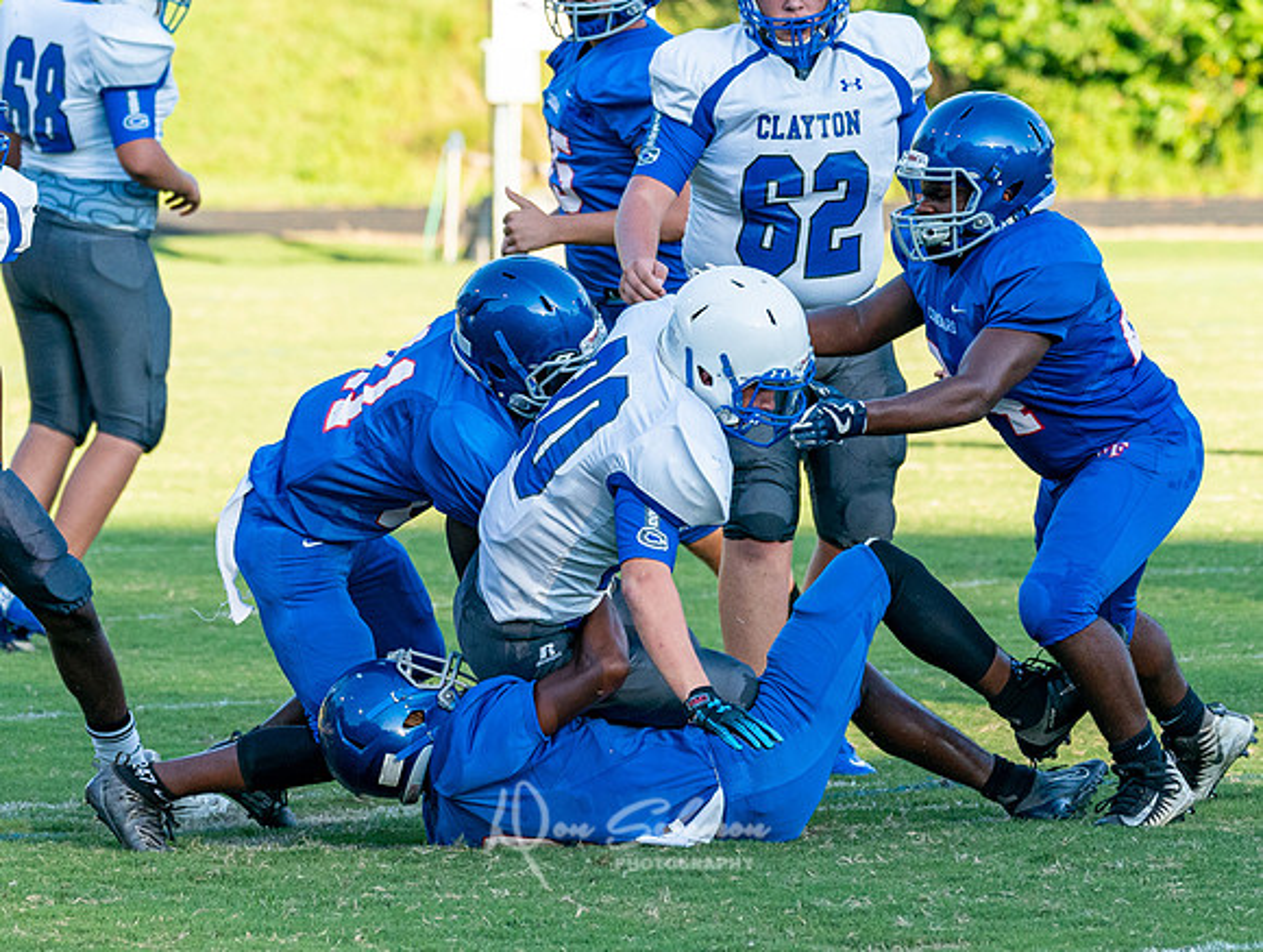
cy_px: 623
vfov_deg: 4.1
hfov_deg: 5.5
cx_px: 711
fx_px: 13223
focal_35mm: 362
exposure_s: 1/1000
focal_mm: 185
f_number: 5.6
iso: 1250
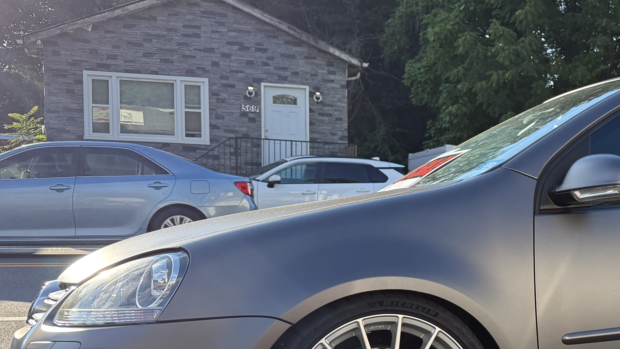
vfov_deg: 19.8
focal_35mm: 60
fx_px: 986
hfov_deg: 33.1
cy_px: 298
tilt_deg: -5.5
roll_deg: -1.6
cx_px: 560
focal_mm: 6.76
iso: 100
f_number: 1.78
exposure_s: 1/1522
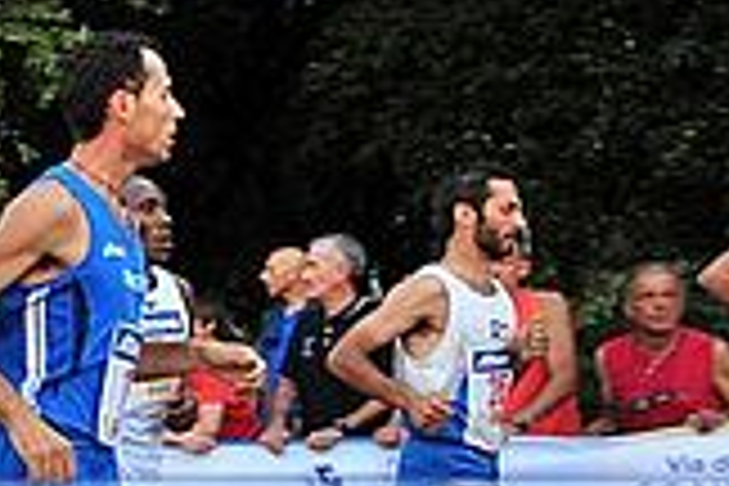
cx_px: -396
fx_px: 1802
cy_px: 425
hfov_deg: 19.6
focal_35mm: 89
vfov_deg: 15.2
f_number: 2.8
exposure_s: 1/400
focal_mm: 24
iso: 400
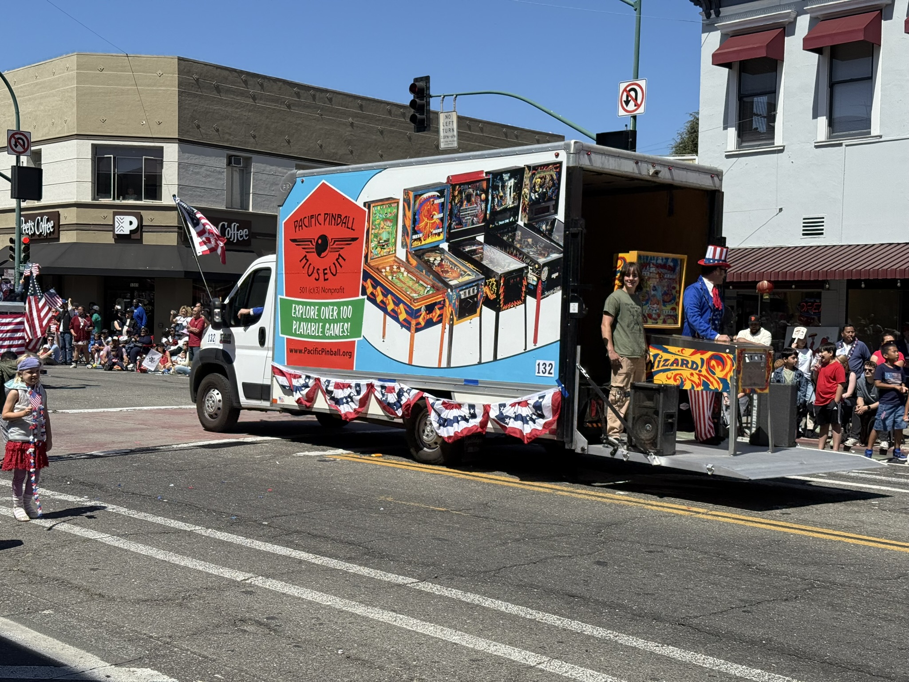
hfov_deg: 39.7
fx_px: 1260
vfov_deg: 30.3
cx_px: 454
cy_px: 341
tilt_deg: -0.6
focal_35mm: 48
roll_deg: -0.9
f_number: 1.78
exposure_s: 1/6024
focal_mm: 6.76
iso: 80
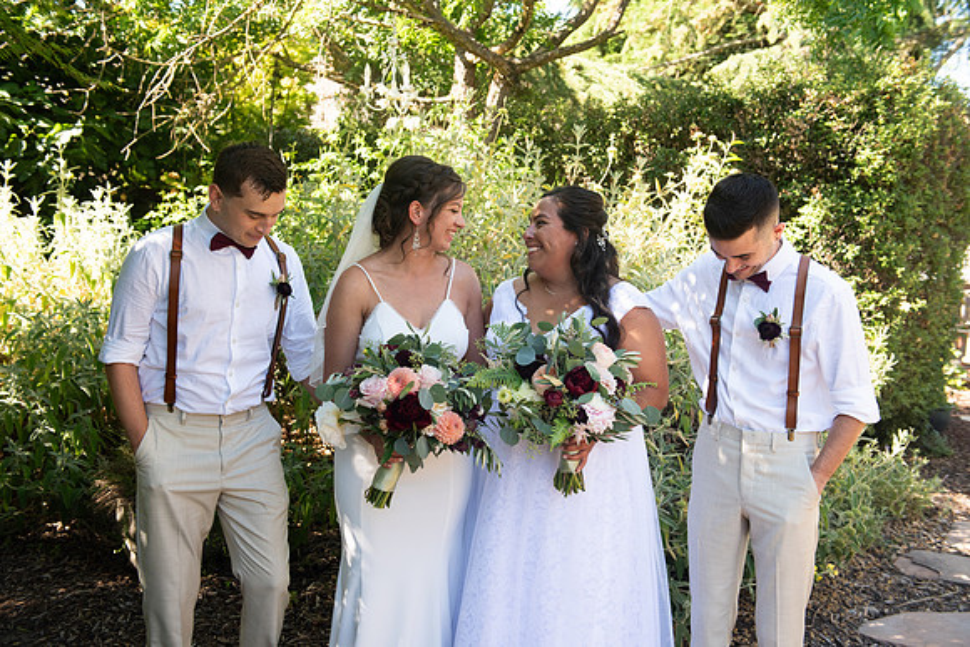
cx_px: 485
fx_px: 970
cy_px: 324
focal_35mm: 36
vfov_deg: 36.9
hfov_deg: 53.1
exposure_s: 1/400
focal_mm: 36
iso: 640
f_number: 4.5
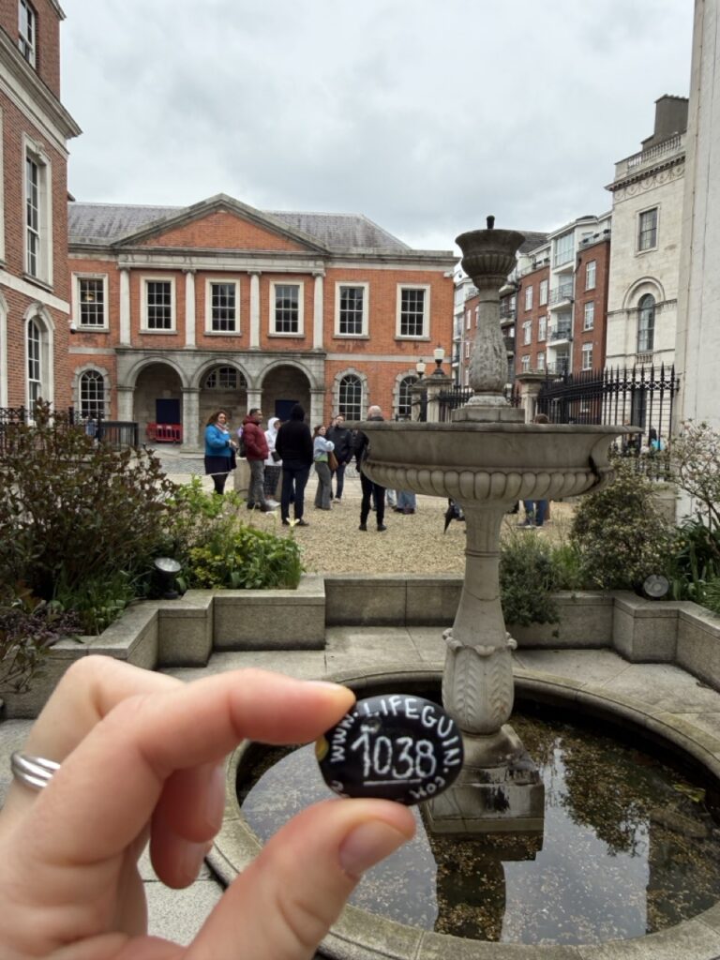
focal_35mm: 24
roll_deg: -0.3
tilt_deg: -4.4
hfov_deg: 56.8
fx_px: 666
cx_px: 360
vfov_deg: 71.6
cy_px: 480
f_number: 2.2
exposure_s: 1/548
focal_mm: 2.22
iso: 40
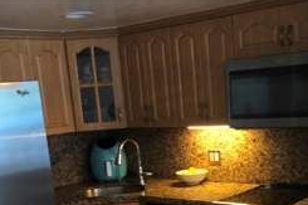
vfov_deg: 22.5
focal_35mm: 57
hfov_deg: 35.0
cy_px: 221
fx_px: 487
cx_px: 180
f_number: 1.8
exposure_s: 1/8
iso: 100
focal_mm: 3.99
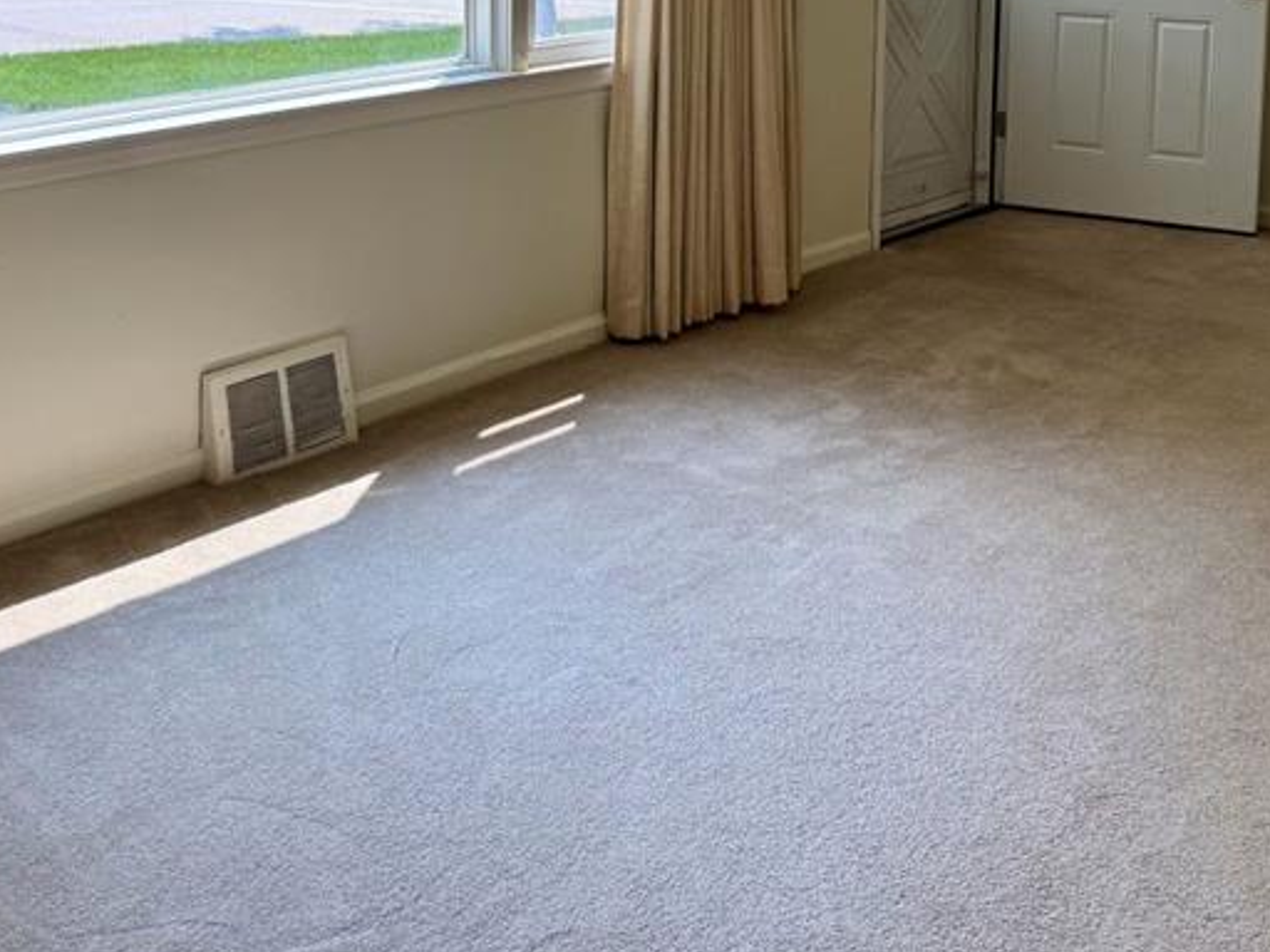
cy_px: 12
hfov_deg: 39.6
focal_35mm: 48
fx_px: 1761
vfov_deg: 28.5
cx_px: 608
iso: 80
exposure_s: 1/207
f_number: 1.78
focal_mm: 6.76
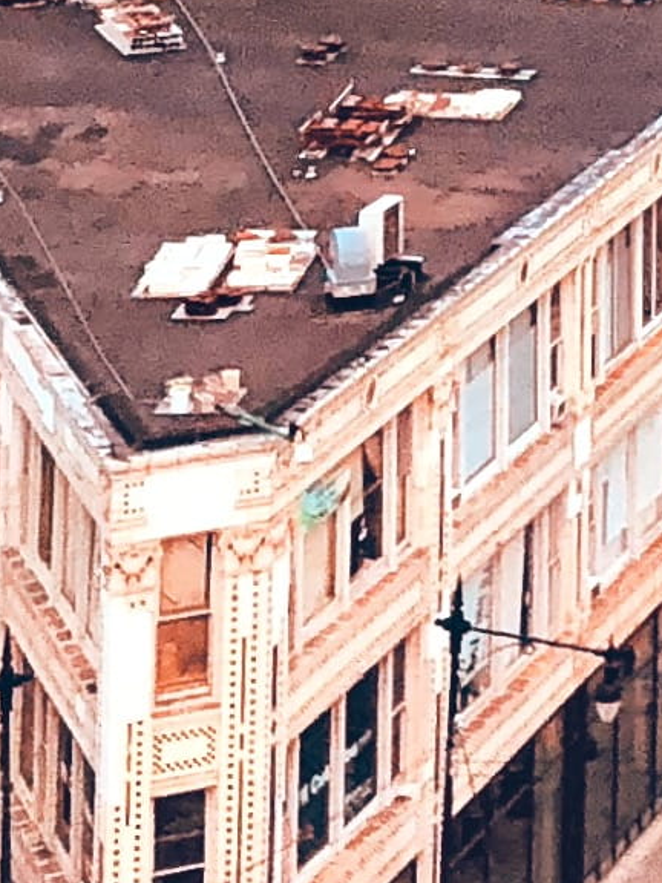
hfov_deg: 7.1
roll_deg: -0.9
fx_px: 4998
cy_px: -1702
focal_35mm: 196
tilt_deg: +3.4
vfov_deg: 8.5
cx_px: 1577
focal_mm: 4
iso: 20
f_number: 1.8
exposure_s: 1/1012
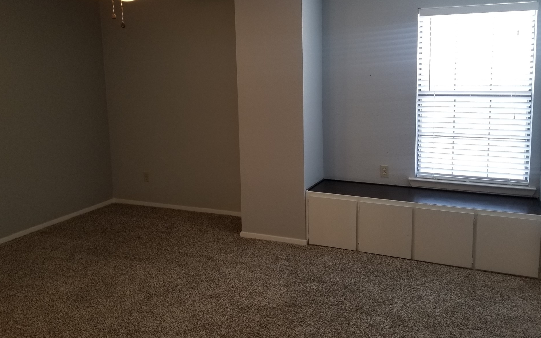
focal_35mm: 30
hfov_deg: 62.9
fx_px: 442
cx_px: 260
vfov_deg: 41.7
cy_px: 136
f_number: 1.7
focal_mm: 4.3
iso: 125
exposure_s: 1/60
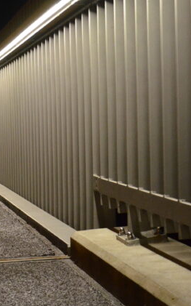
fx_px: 741
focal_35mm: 89
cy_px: 118
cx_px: -4
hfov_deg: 14.4
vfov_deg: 23.3
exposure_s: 1/30
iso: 2500
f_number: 3.8
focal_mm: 24
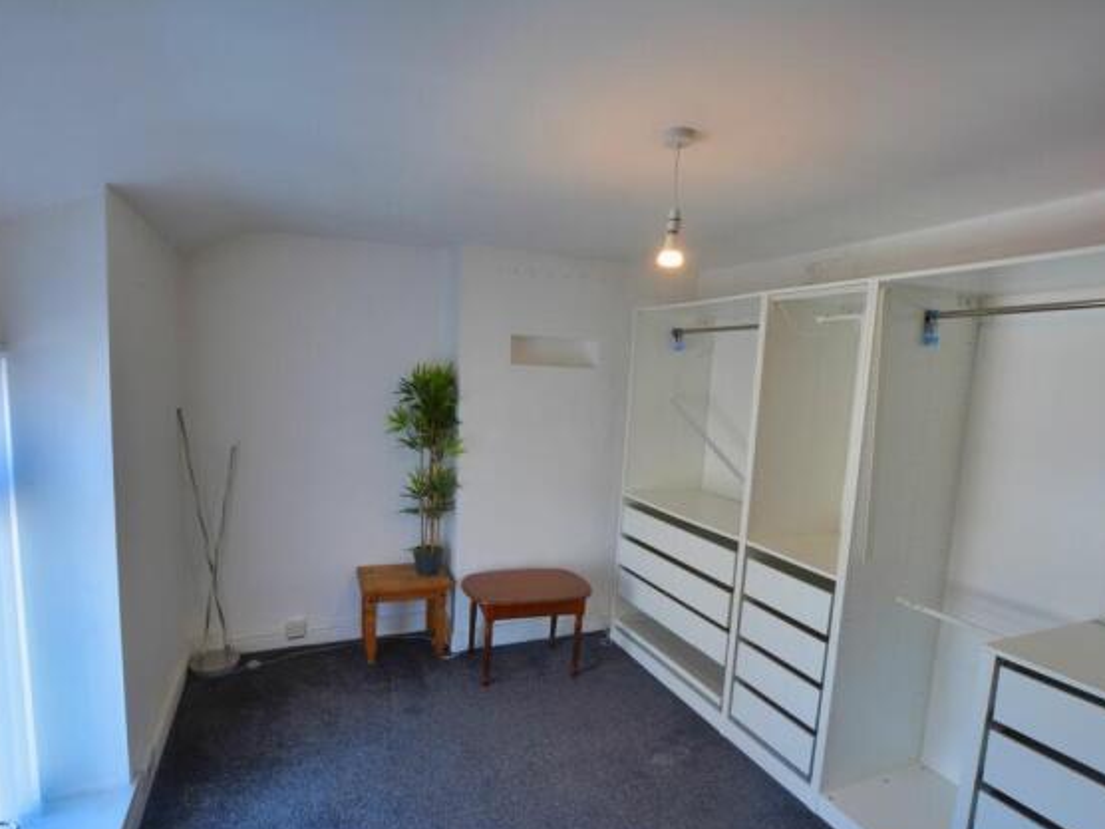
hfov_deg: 90.9
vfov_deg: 74.7
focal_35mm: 17
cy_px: 426
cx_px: 510
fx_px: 543
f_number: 7.1
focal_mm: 10
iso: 400
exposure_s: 1/60
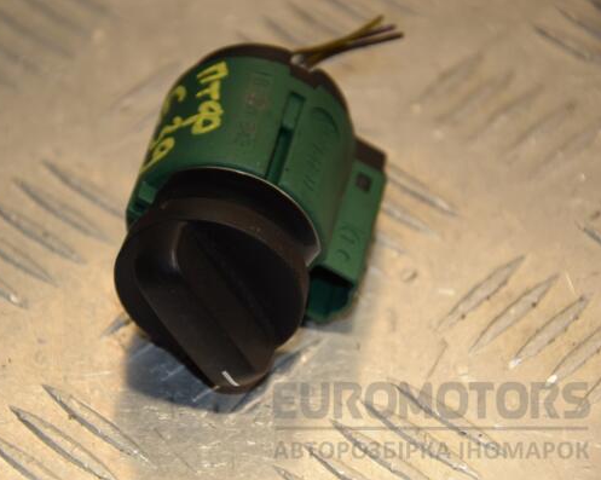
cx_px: 250
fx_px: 3174
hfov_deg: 10.8
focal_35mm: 179
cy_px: 239
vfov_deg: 8.6
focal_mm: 105
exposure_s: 1/200
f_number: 6.3
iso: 800
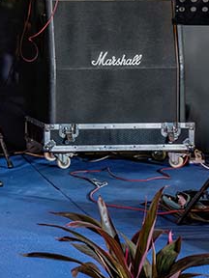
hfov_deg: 11.8
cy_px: -29
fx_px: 902
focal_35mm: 112
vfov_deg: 17.0
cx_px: -209
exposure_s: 1/200
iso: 1400
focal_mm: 35
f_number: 5.6
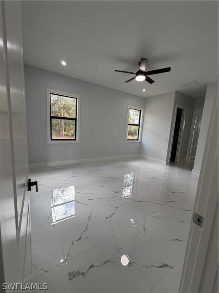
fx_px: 118
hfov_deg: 85.7
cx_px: 110
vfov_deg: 102.1
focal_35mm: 14
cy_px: 146
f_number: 2.2
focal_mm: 2.22
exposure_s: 1/120
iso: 80
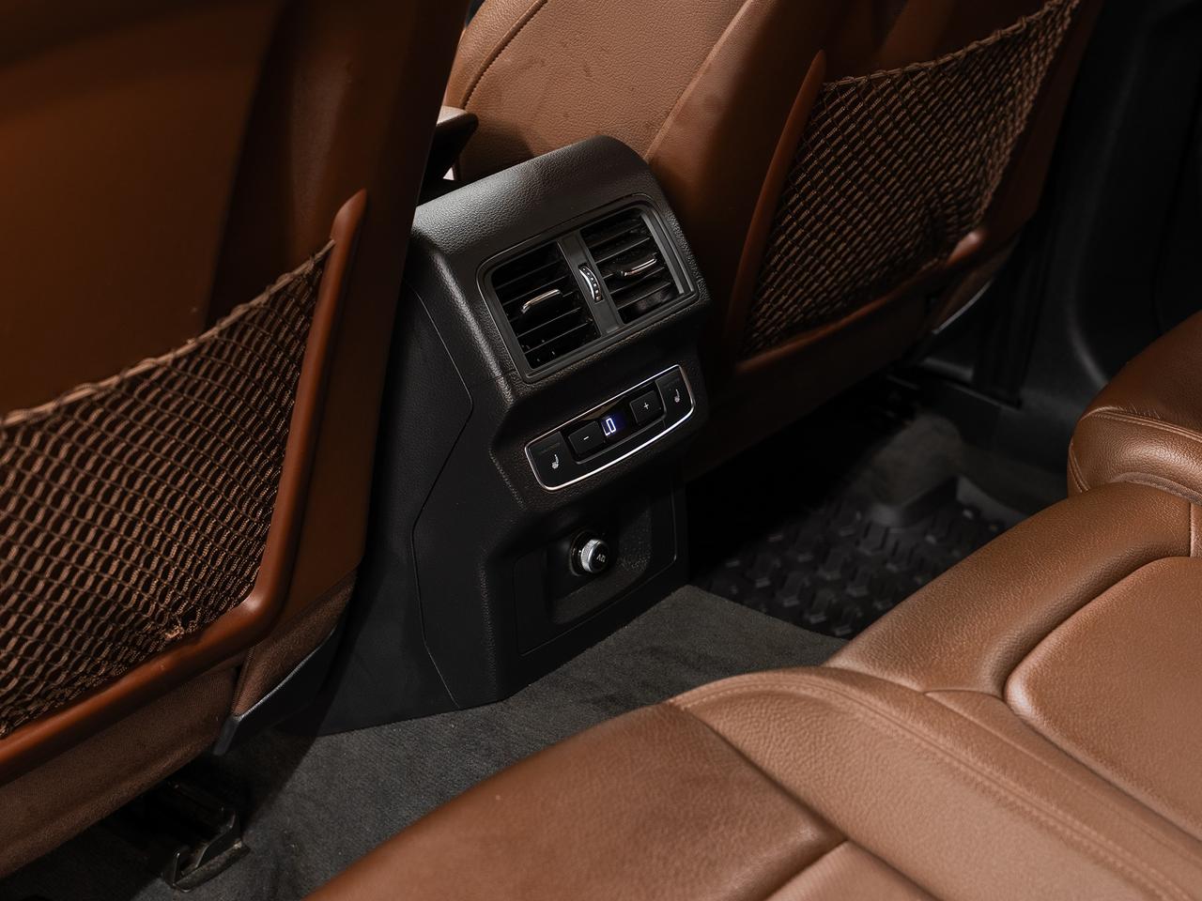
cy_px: 500
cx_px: 580
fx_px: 2326
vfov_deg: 21.9
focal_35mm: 67
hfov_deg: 29.0
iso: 100
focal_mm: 55.8
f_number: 5.6
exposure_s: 1.6
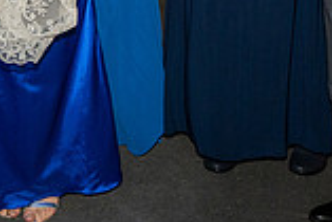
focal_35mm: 95
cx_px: 47
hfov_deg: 21.1
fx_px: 877
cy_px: -125
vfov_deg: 13.5
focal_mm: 24
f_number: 4
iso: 1250
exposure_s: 1/125
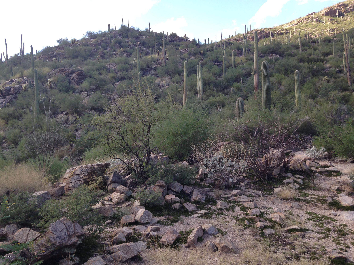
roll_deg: +1.5
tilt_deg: -0.6
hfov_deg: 55.4
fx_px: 337
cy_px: 132
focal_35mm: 33
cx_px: 177
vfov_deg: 42.9
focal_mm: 4.12
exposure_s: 1/366
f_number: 2.4
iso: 50
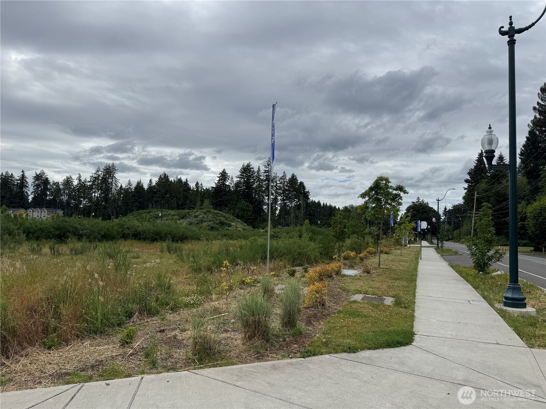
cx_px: 273
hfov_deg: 71.6
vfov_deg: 56.8
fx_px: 379
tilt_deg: +4.1
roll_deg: -2.1
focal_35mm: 24
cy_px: 204
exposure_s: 1/9009
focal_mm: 6.76
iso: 80
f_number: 1.78
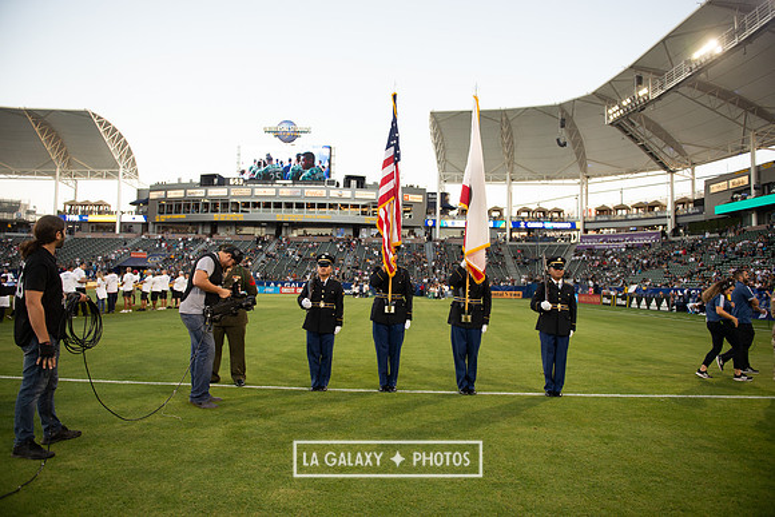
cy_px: 258
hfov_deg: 73.7
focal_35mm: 24
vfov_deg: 53.2
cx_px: 388
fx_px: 517
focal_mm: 24
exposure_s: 1/640
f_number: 2.8
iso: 900
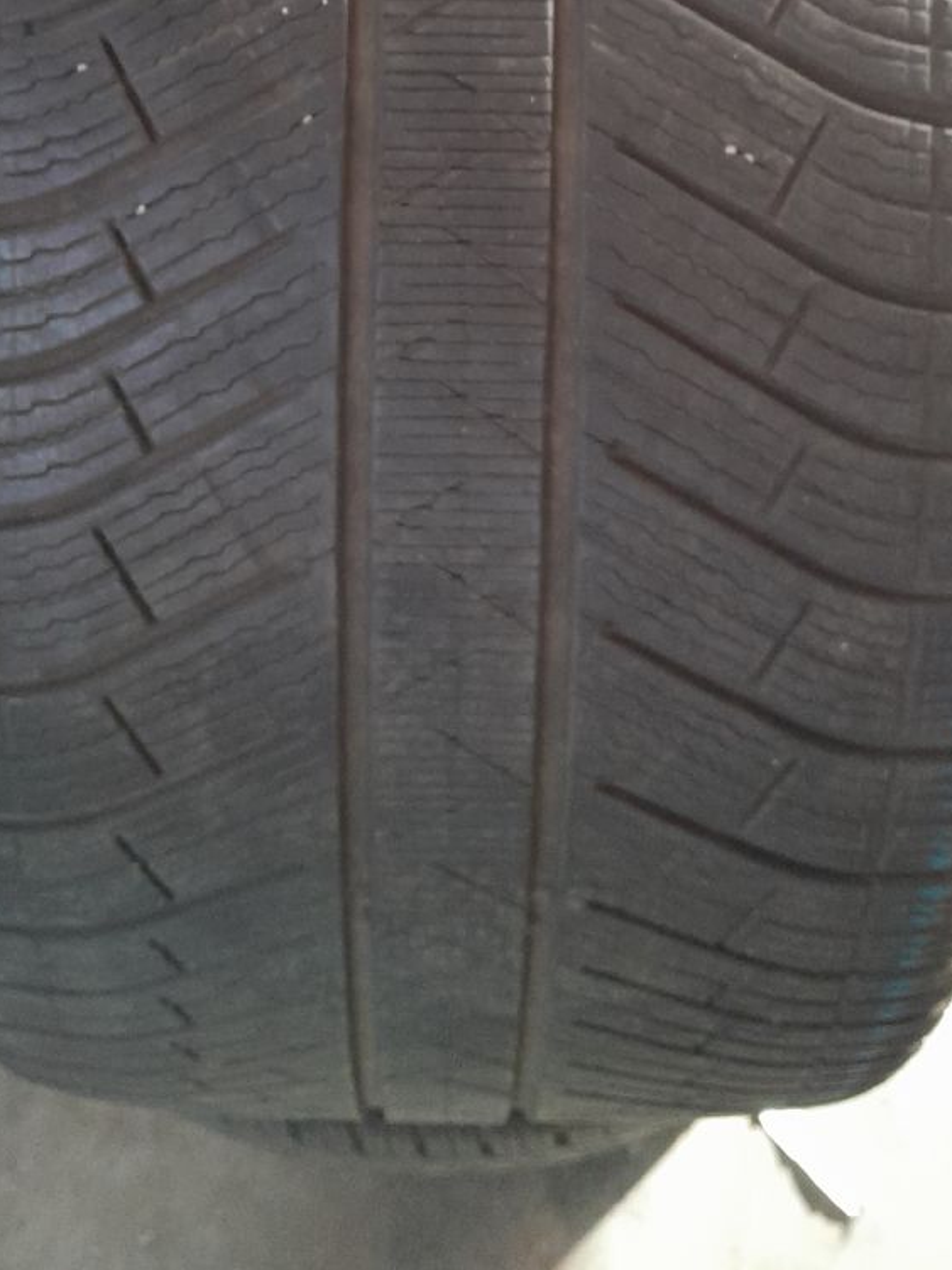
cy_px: 178
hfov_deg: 32.2
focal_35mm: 45
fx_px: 1651
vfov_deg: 39.6
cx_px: 462
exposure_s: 1/33
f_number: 1.8
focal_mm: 3.98
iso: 500
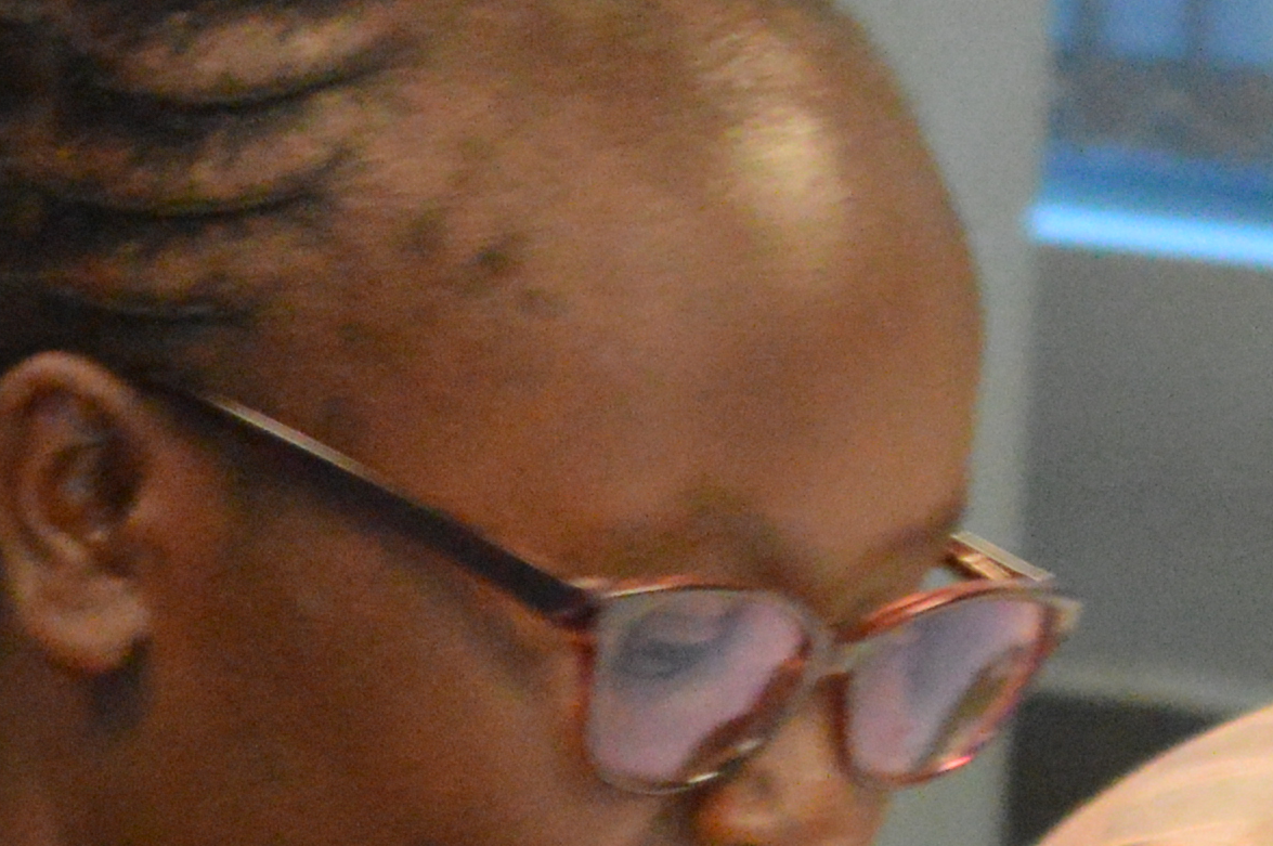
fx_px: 14927
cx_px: 49
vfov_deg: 3.2
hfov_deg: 4.9
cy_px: 1629
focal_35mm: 423
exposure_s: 1/80
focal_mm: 55
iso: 3200
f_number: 5.6
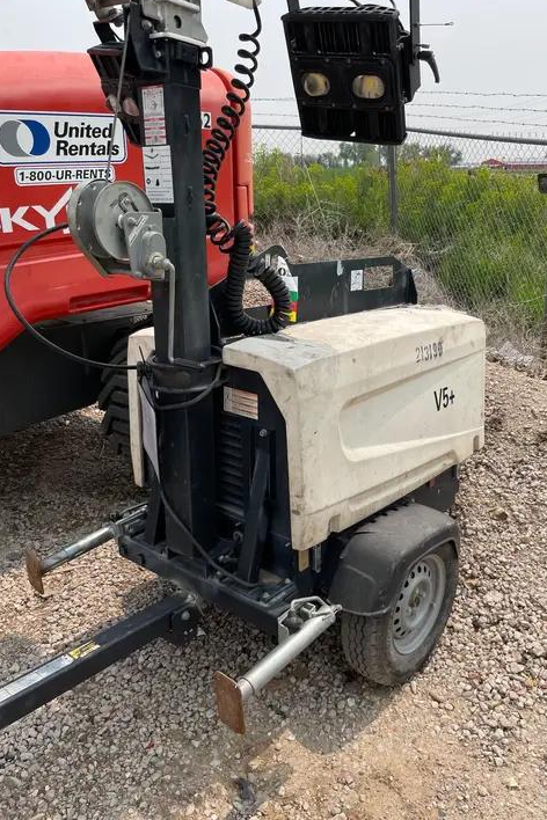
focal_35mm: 28
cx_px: 316
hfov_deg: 46.2
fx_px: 638
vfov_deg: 65.5
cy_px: 411
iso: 50
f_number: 1.6
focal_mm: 4.2
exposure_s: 1/4651
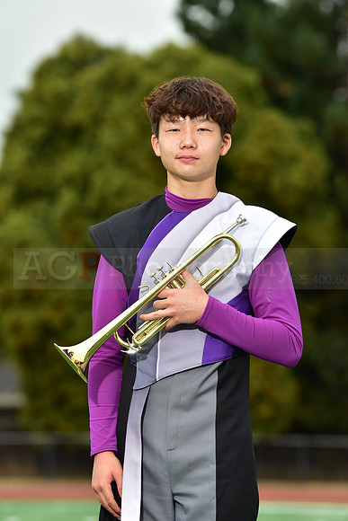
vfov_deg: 10.8
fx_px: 2753
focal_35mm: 190
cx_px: 174
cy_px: 260
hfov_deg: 7.2
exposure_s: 1/250
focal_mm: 190
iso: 500
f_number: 5
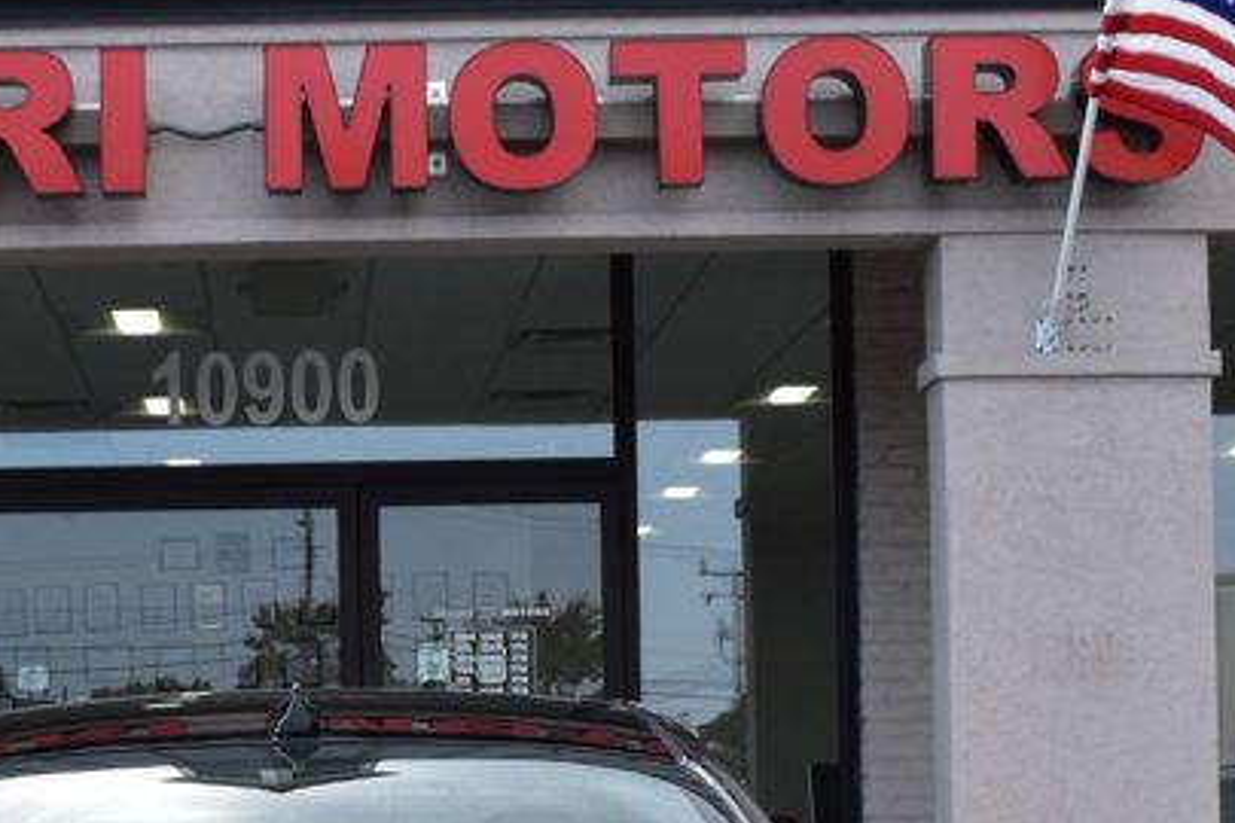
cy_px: 847
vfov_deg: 15.3
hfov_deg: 23.1
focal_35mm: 87
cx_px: 314
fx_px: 2993
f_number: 10
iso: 400
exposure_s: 1/250
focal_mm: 23
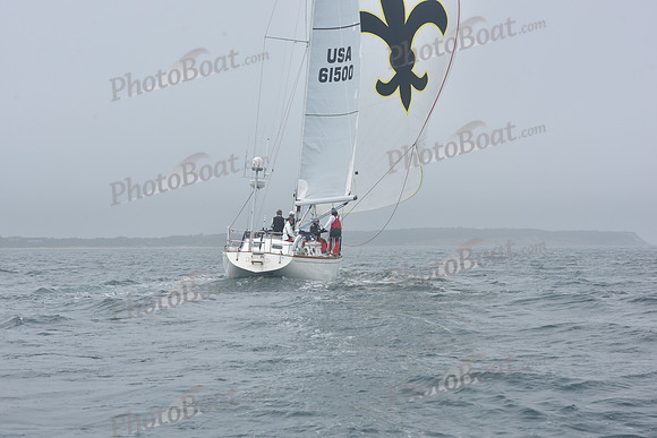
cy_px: 219
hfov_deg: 24.8
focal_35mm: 82
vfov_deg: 16.7
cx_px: 328
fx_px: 1497
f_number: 11
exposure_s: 1/800
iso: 250
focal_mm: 82
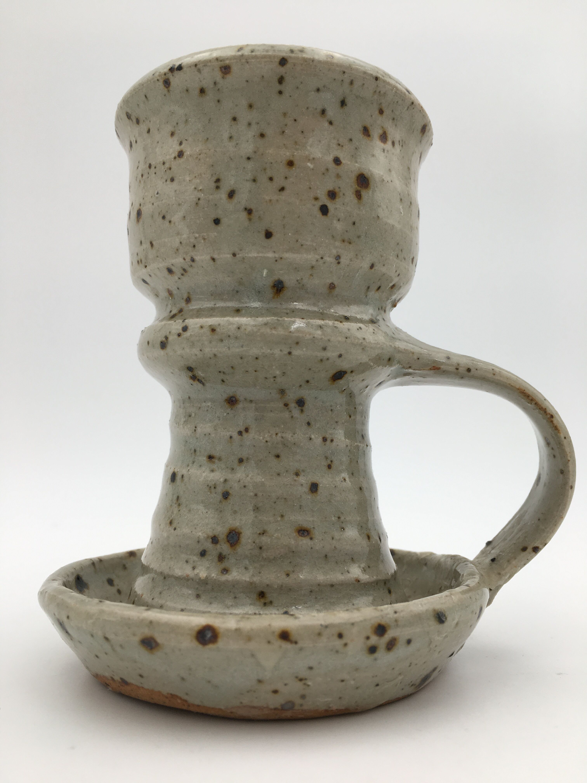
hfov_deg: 48.2
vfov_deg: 61.7
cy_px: 392
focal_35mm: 29
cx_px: 294
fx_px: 656
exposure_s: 1/251
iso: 25
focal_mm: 4.15
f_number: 2.2
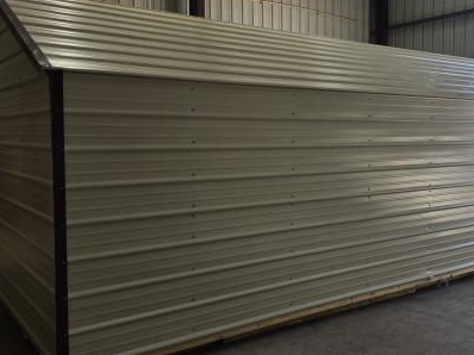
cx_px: 273
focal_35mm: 37
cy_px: 181
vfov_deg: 38.6
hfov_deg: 50.0
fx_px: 506
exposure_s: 1/234
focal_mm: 6.5
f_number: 1.4
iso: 10
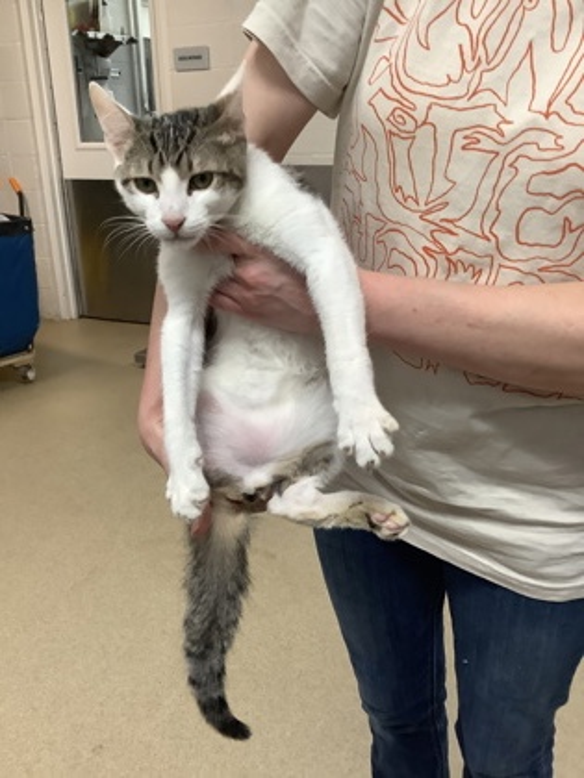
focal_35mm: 31
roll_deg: +2.3
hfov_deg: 45.4
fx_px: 697
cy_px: 389
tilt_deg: -20.2
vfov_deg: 58.4
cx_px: 292
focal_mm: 3.3
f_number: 2.4
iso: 160
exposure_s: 1/50
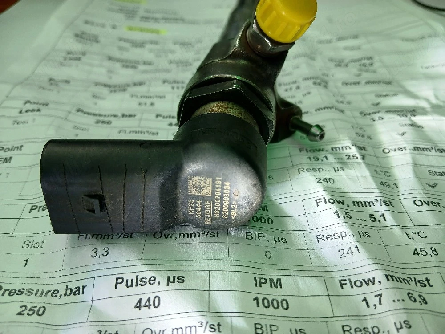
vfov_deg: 51.4
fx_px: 347
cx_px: 222
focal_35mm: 27
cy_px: 167
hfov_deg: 65.3
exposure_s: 1/50.3
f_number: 1.8
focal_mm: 3.98
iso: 32
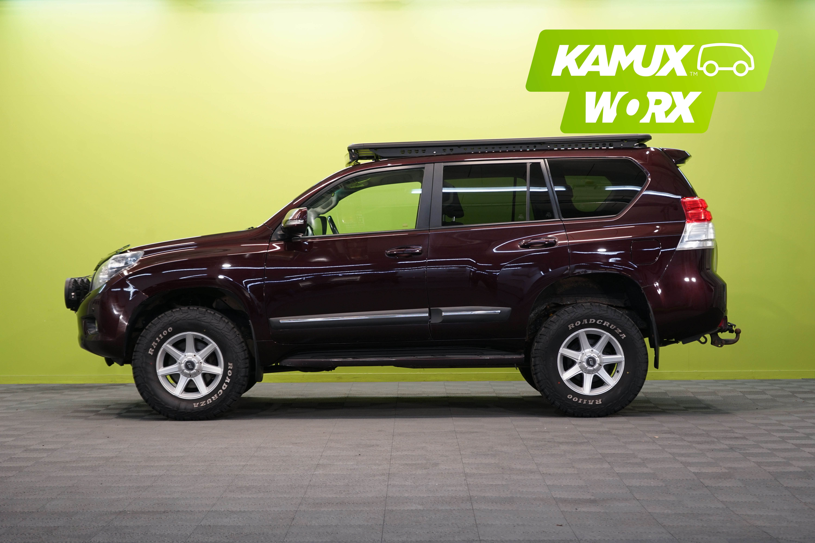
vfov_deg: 19.5
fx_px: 1585
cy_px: 272
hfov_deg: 28.8
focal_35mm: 70
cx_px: 408
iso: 400
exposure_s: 1/25
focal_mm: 70
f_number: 5.6
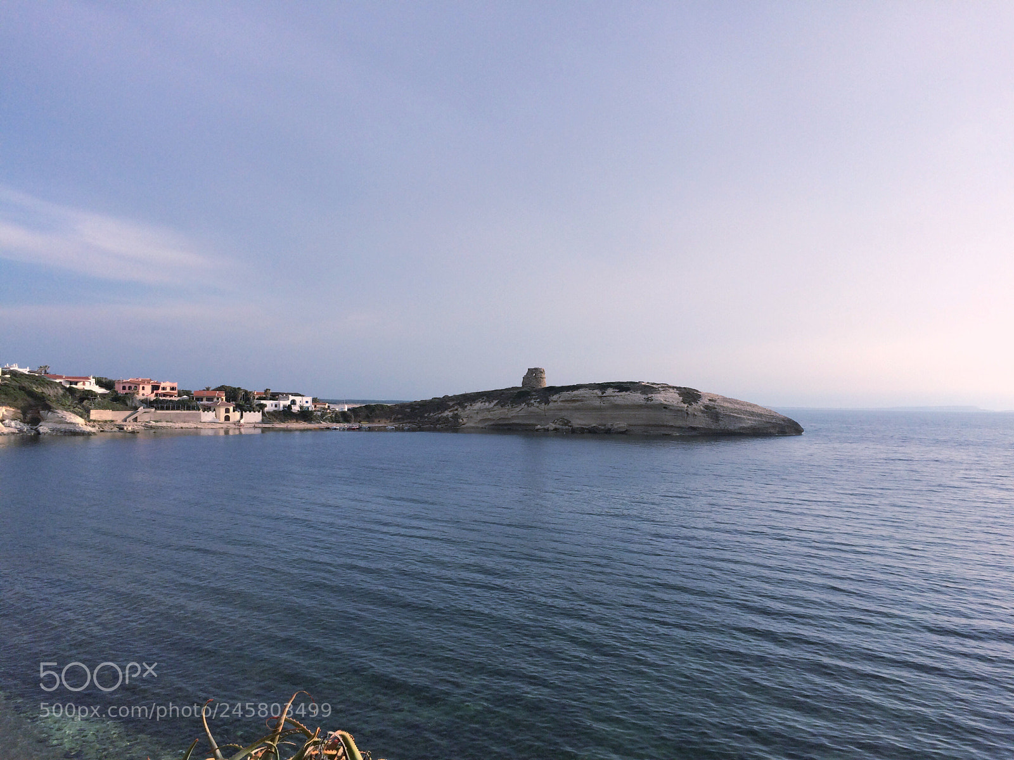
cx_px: 507
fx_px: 849
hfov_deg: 61.7
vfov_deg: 48.2
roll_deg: +0.3
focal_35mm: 29
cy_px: 380
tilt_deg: +2.3
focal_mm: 4.15
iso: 32
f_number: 2.2
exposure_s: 1/1709
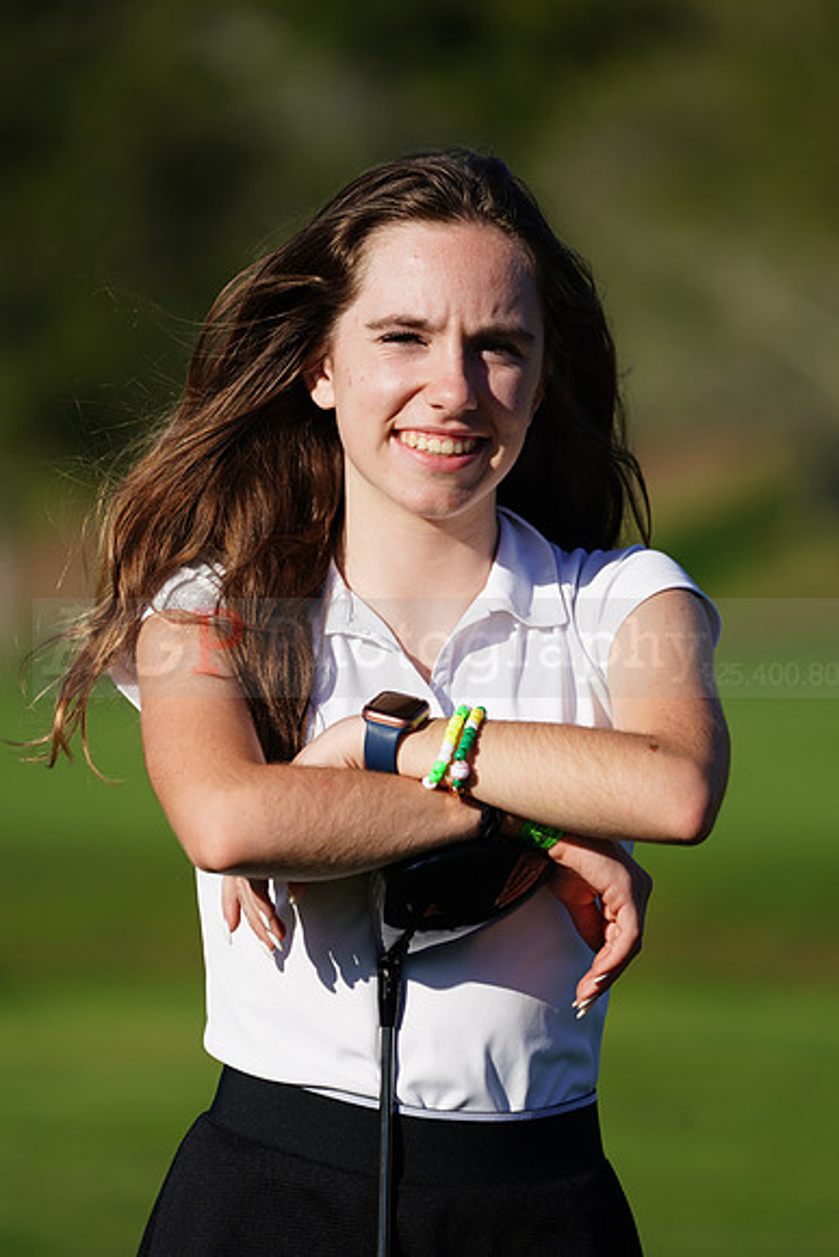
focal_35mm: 367
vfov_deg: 5.6
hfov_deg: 3.7
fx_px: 12821
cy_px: 628
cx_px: 420
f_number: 6.3
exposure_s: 1/500
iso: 100
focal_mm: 367
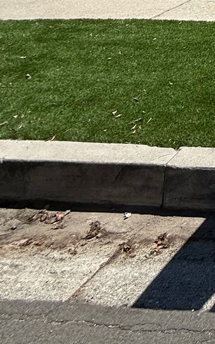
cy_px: -122
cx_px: 452
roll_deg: -1.8
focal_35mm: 52
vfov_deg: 29.6
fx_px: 488
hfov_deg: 16.9
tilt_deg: +1.0
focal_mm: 2.22
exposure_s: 1/2092
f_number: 2.2
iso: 50
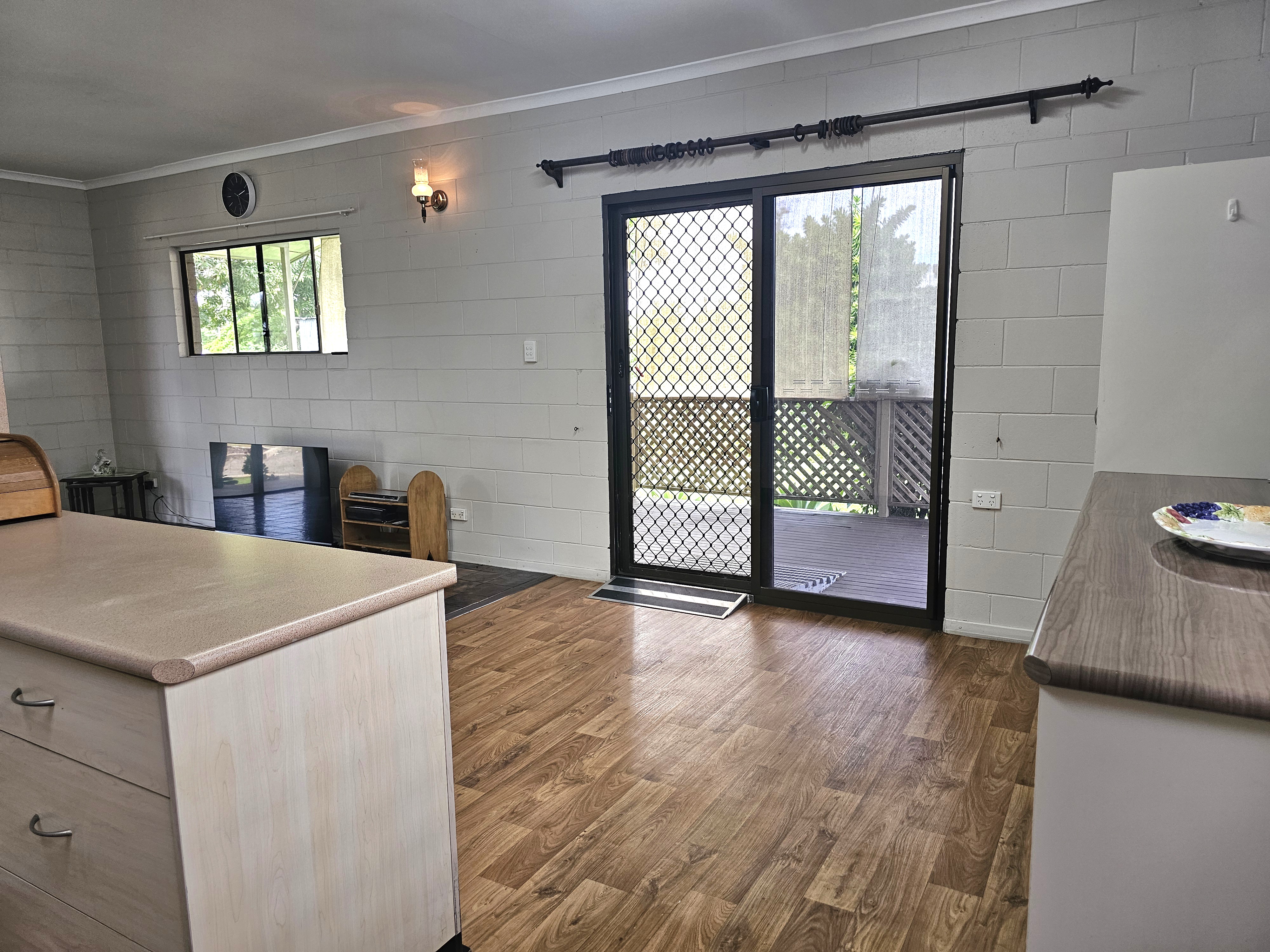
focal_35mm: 23
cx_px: 635
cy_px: 476
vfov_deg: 58.9
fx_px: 844
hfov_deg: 73.9
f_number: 1.7
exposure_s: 1/101
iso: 100
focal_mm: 6.3
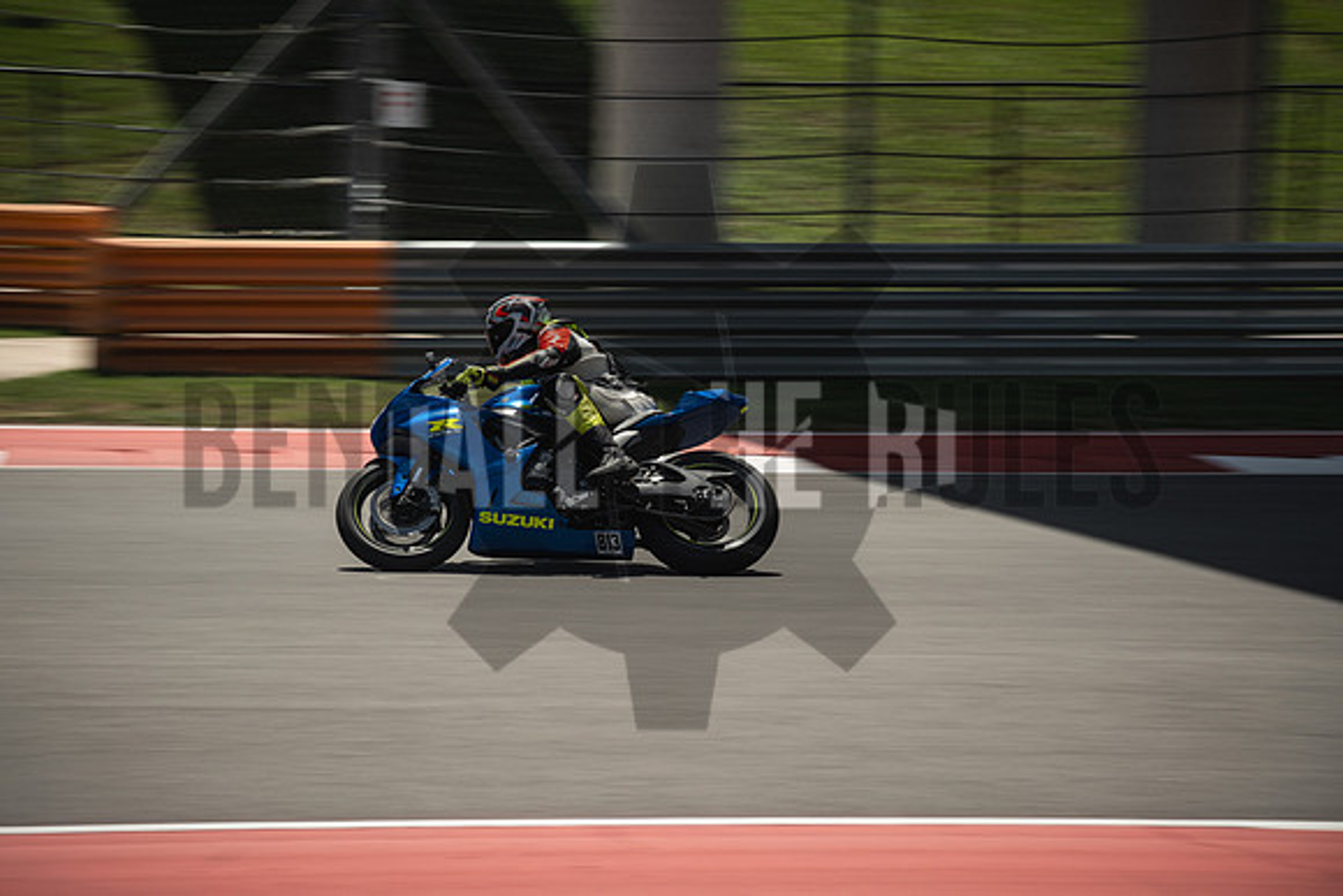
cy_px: 448
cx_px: 672
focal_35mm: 150
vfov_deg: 9.2
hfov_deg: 13.7
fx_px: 5597
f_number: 8
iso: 125
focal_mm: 100
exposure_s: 1/200
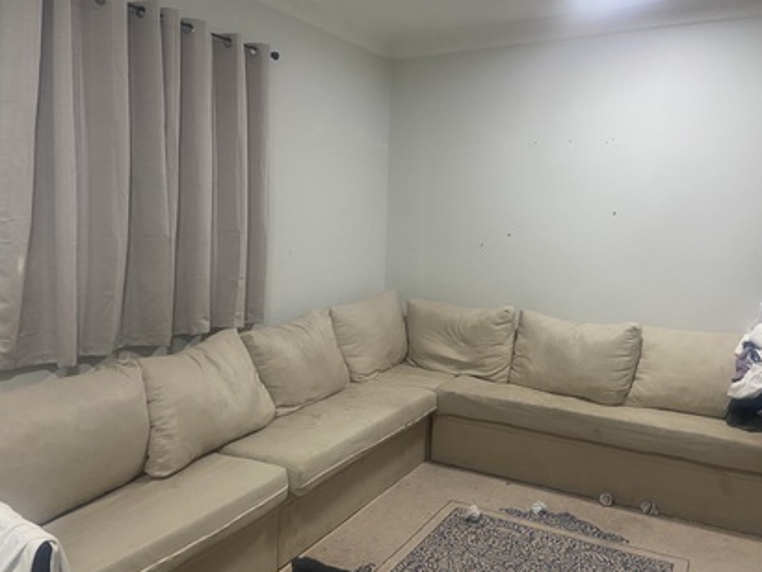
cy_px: 263
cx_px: 412
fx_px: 639
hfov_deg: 61.5
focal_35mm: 29
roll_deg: -0.4
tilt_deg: -3.6
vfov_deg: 48.2
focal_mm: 4.25
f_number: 1.8
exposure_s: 1/60
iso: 160
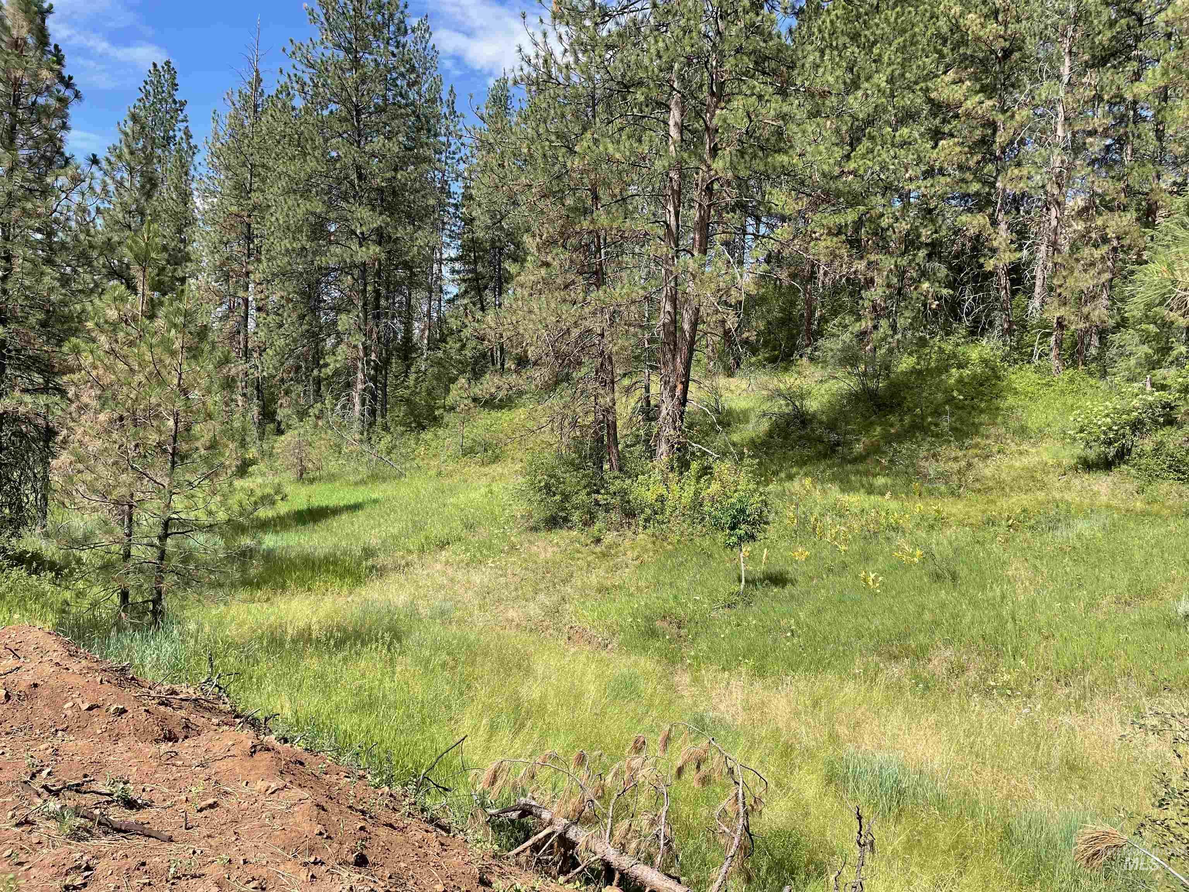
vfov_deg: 53.1
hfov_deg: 67.3
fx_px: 893
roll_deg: -3.5
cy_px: 446
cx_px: 594
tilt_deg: -2.1
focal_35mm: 26
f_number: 1.6
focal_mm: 4.2
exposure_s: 1/1916
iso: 32
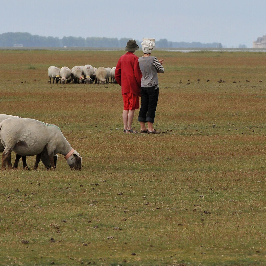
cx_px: 225
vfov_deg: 2.6
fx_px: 5877
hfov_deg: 2.6
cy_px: 46
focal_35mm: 676
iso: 400
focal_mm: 200
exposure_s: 1/400
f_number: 10
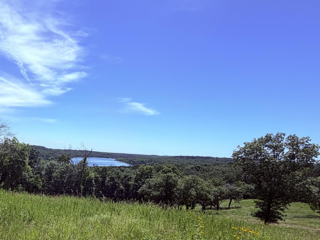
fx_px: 268
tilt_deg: -3.3
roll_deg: -3.3
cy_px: 169
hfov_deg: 56.4
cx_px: 56
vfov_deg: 47.1
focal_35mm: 29
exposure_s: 1/942
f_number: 2.2
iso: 20
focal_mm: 2.22
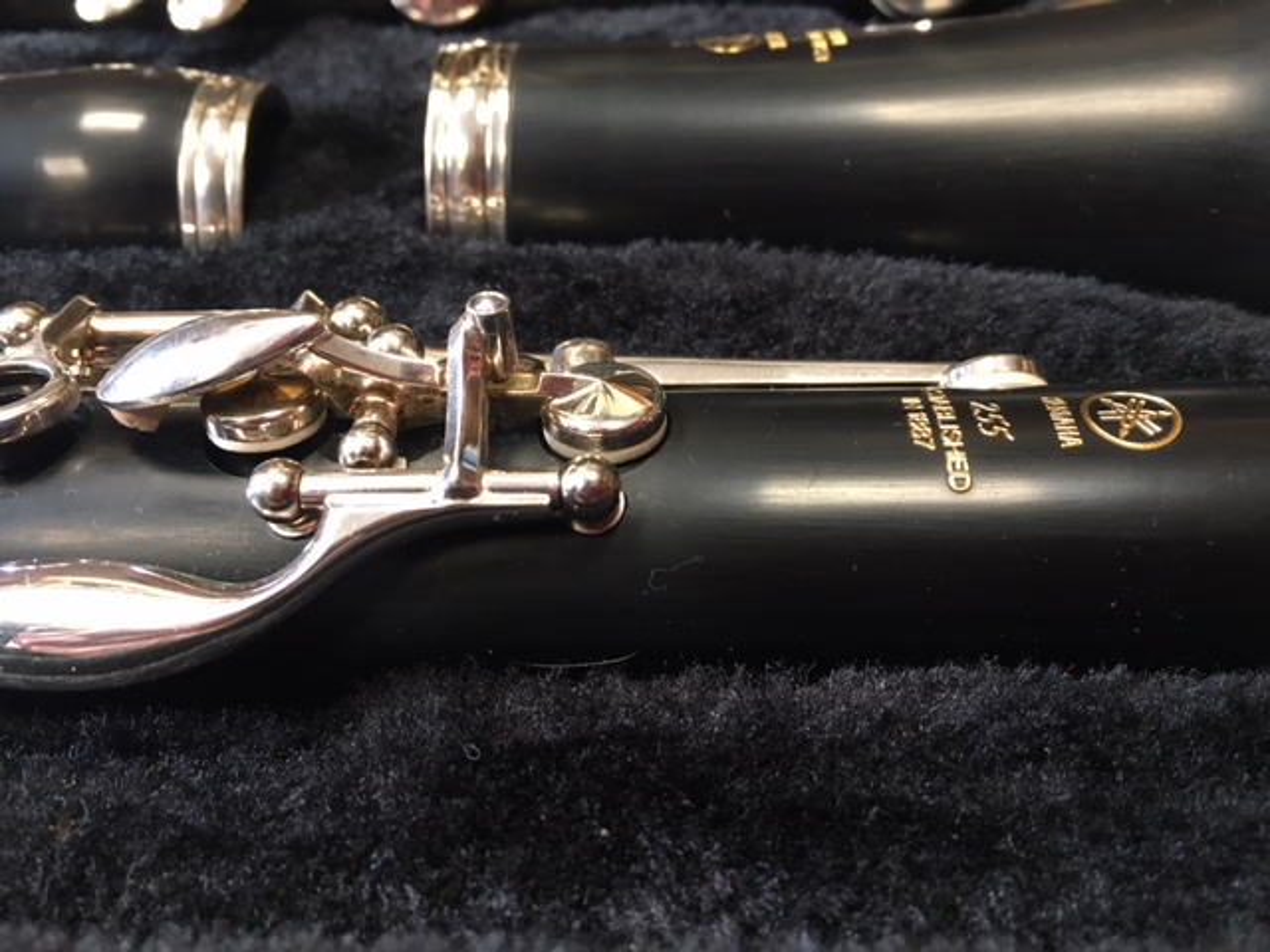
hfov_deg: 61.7
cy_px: 476
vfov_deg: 48.2
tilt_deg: -46.9
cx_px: 635
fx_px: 1064
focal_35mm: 29
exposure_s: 1/33
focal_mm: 4.15
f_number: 2.2
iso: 200
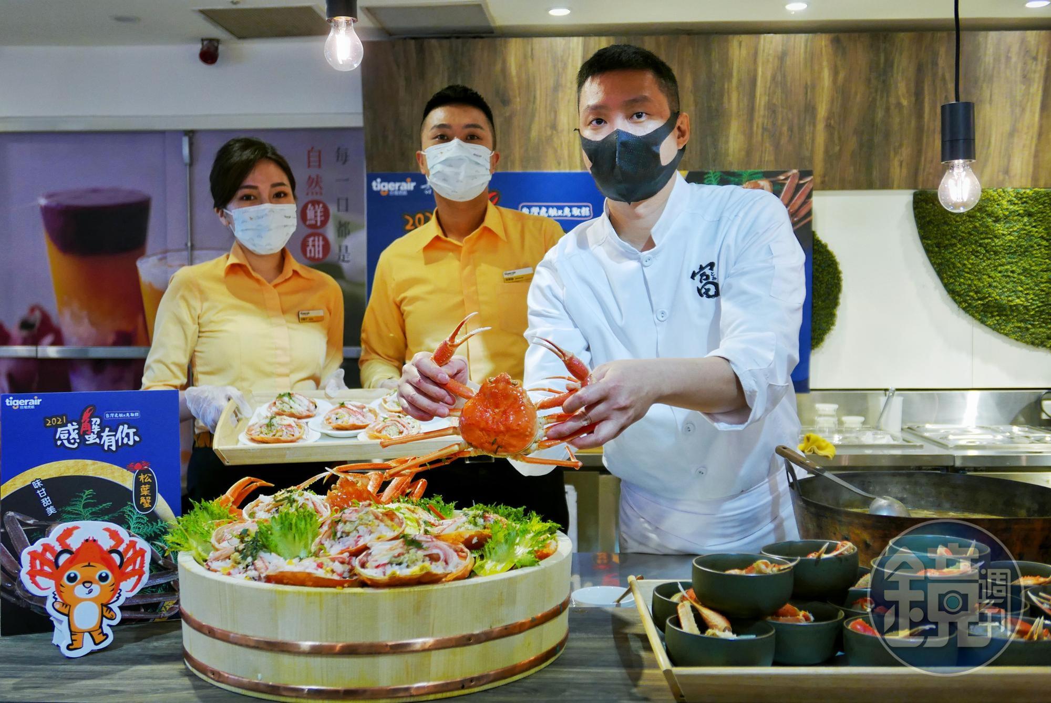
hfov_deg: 51.8
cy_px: 352
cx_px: 526
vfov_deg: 36.0
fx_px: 1081
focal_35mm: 37
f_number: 2.4
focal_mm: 16.5
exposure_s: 1/80
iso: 320
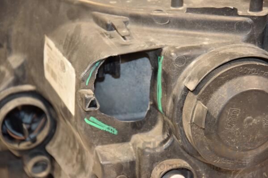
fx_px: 1172
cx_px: 134
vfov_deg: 8.7
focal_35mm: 158
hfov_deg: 13.0
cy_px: 89
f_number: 5.6
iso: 800
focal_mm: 105
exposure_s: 1/60
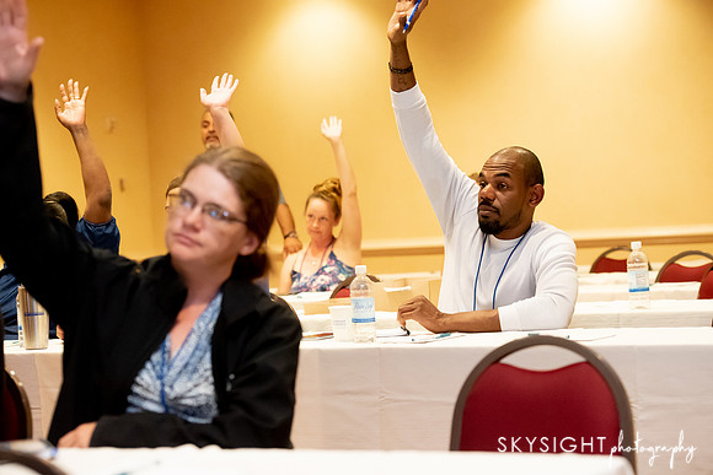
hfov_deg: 21.9
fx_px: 1839
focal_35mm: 93
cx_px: 356
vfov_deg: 14.7
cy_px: 238
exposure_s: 1/200
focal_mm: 90
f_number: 4
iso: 5000
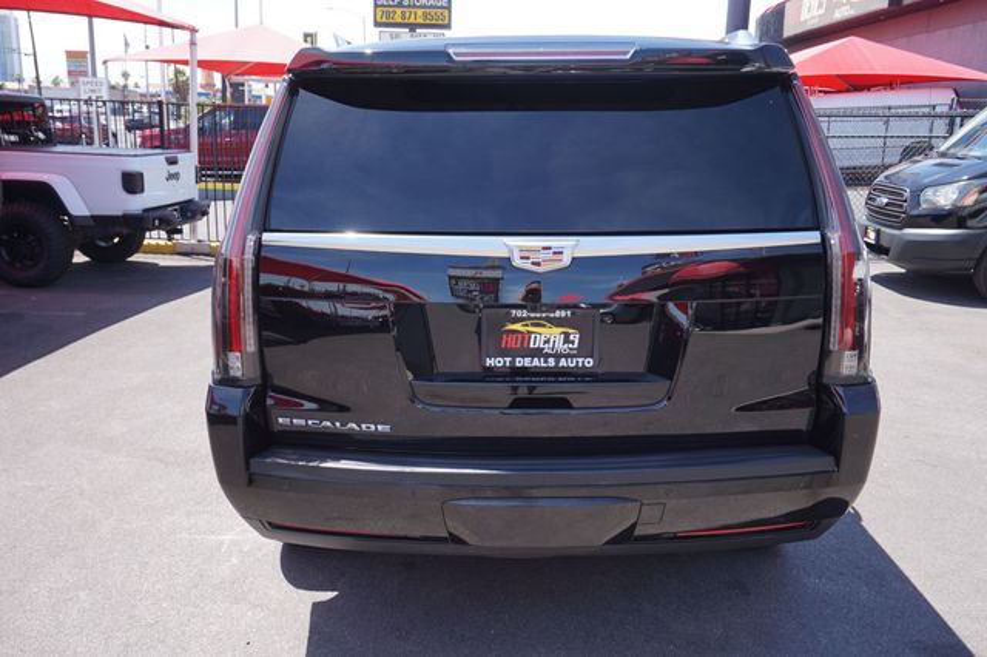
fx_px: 863
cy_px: 328
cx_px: 494
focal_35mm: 32
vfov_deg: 41.7
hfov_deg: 59.5
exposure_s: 1/100
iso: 100
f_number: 7.1
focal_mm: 21
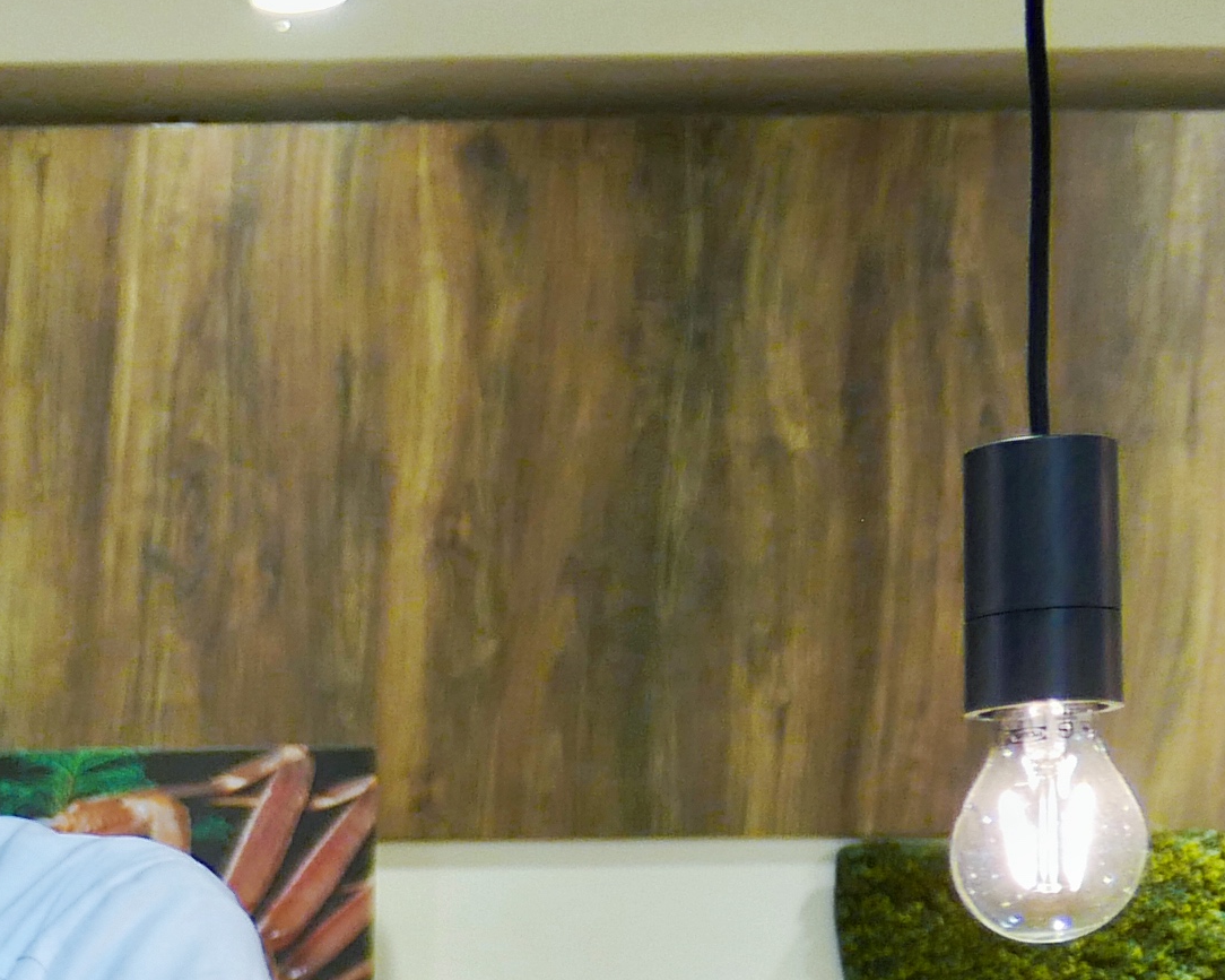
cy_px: 1581
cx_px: -945
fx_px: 4967
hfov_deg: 12.8
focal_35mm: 137
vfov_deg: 10.8
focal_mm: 16.5
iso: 320
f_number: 2.4
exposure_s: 1/80
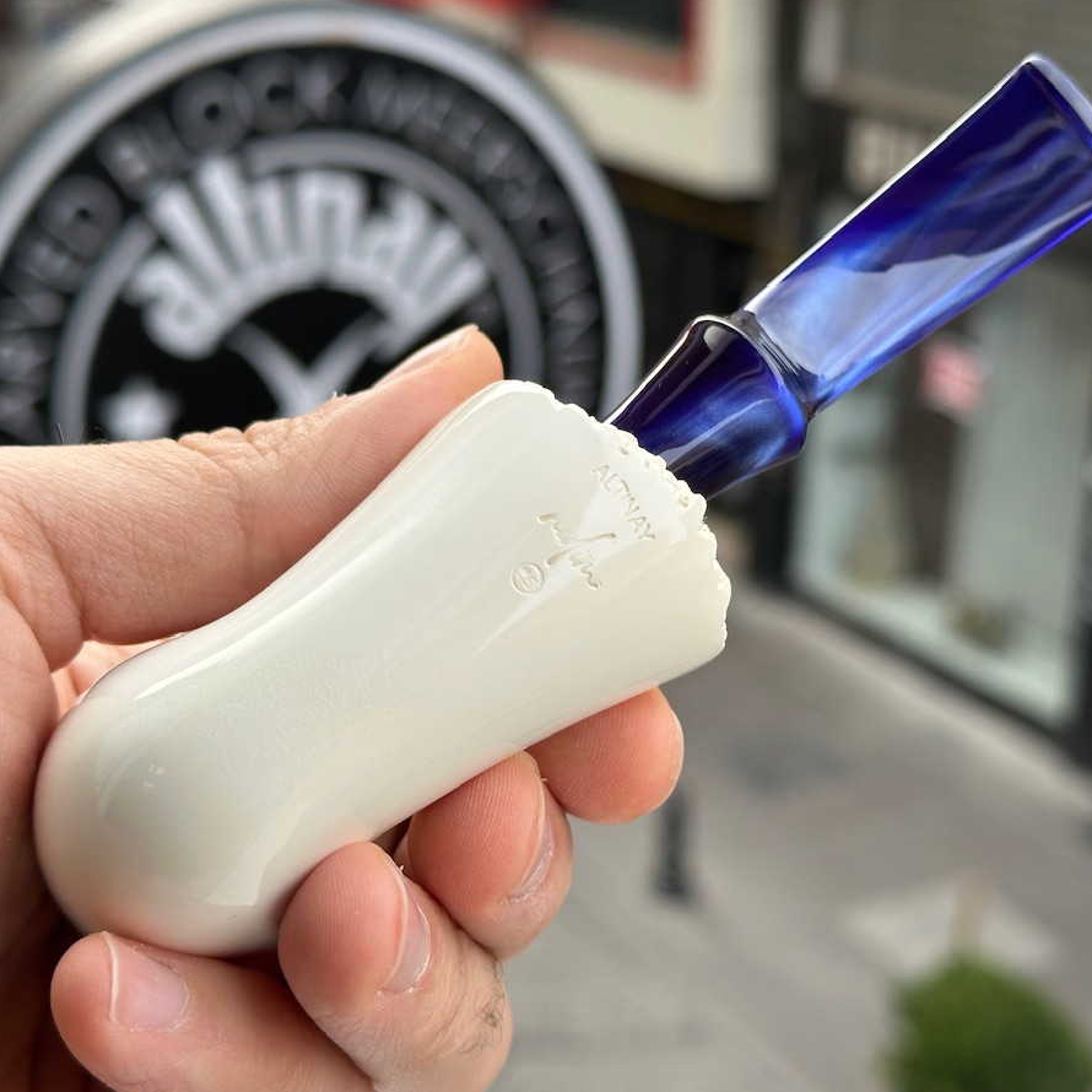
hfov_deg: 28.1
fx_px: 2177
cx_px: 610
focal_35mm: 61
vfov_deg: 28.2
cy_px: 531
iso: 64
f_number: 1.78
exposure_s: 1/659
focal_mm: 6.86
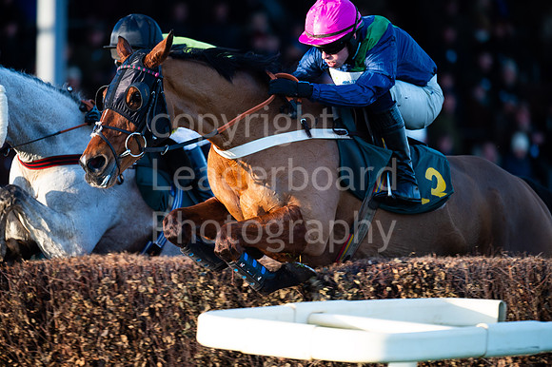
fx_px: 6130
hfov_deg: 5.2
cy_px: 184
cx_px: 276
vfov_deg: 3.4
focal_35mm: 400
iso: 800
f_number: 4.5
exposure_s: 1/640
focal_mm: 400
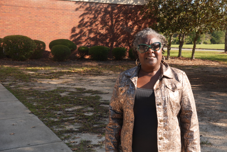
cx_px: 116
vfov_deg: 25.1
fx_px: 340
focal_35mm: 54
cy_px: 75
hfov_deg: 36.9
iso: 100
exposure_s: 1/250
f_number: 5.6
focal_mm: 34.6
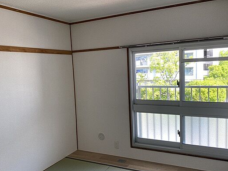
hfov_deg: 56.8
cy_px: 91
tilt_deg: -5.8
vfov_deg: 44.1
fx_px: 211
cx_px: 107
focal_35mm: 32
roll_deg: +2.8
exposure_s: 1/122
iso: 50
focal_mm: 4.25
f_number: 1.8
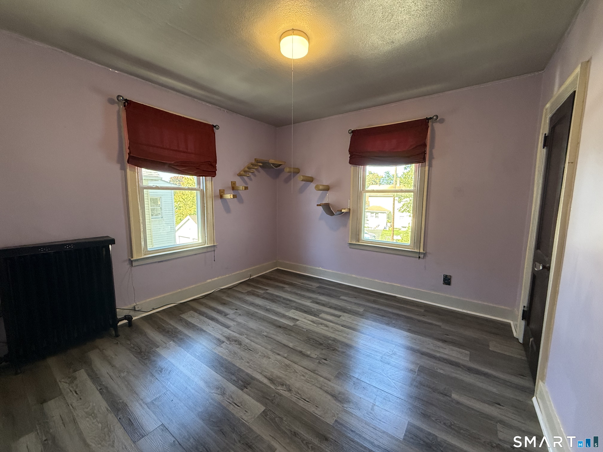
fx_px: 244
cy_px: 226
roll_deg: -0.7
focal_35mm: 14
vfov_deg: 85.7
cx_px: 302
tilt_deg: -7.0
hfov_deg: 102.1
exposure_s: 1/120
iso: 320
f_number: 2.2
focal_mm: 2.22
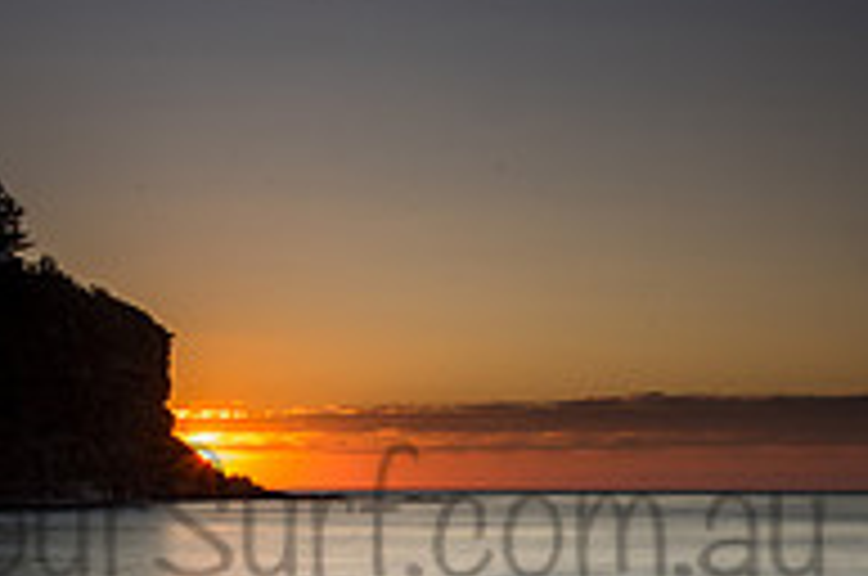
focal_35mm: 74
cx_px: 355
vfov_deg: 18.2
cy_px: 475
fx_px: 1781
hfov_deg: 27.3
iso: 31
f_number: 22
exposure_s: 10
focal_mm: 24
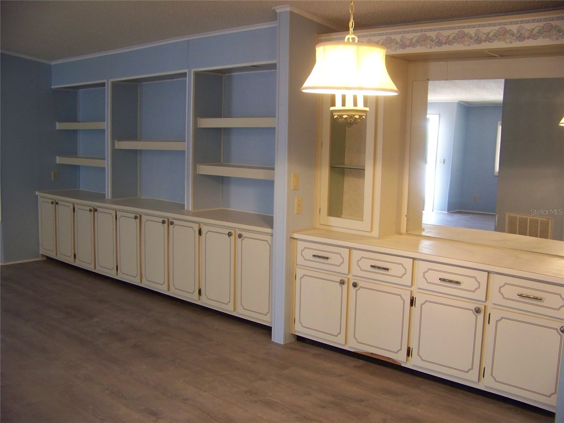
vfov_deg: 39.7
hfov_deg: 51.4
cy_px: 212
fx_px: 587
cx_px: 282
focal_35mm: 36
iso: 200
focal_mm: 5.85
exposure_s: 1/30
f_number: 2.8
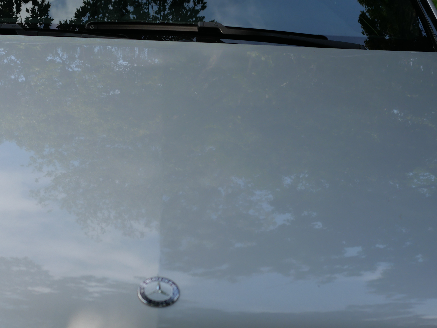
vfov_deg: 19.6
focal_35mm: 75
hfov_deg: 25.9
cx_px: 165
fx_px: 947
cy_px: 151
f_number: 4
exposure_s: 1/800
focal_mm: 25
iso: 200
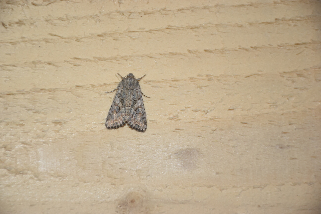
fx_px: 1872
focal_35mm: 210
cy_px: 107
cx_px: 160
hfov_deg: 9.8
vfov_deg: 6.5
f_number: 5.6
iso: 400
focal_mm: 140
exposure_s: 1/60
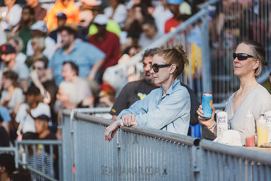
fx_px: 1506
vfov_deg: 6.9
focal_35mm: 200
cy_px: 90
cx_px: 136
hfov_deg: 10.3
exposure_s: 1/3200
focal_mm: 200
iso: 800
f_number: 3.5
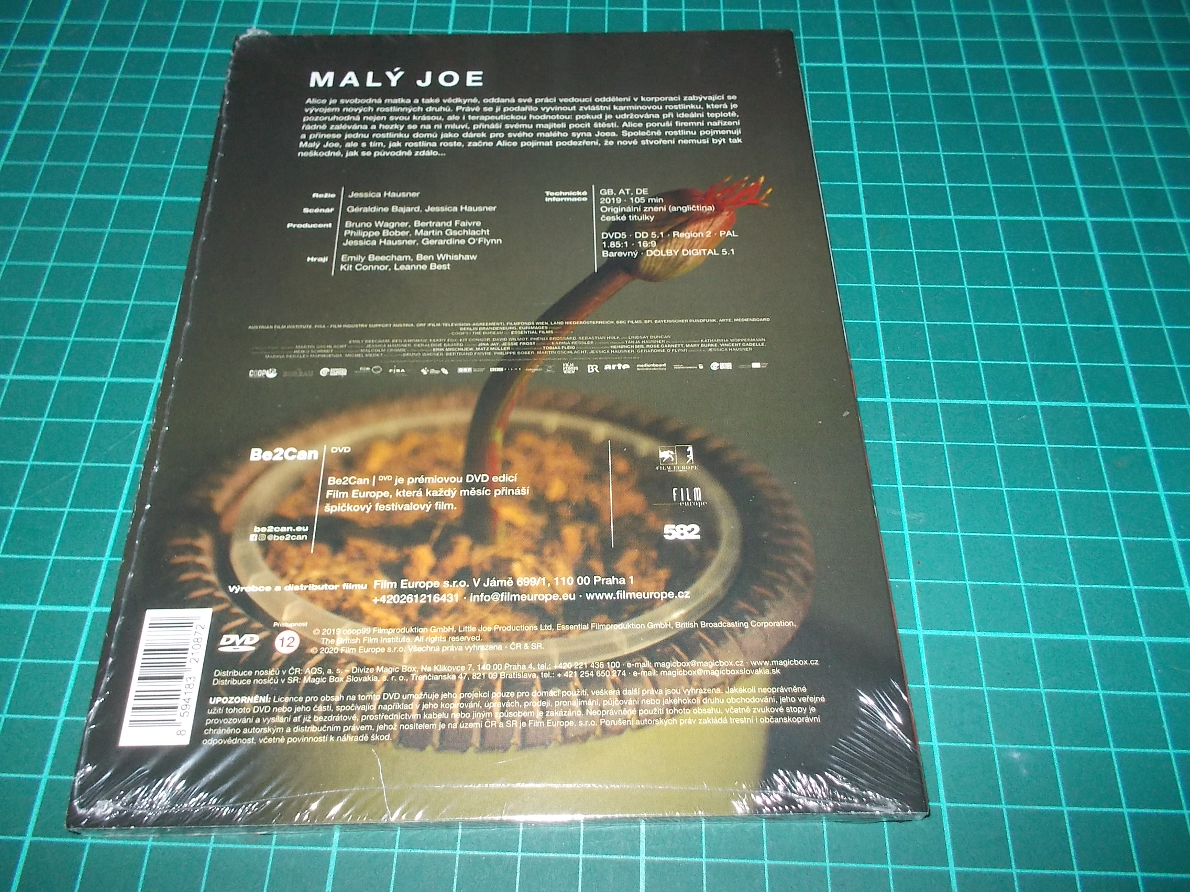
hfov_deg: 61.7
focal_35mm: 29
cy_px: 446
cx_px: 595
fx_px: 997
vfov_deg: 48.2
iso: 200
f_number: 3.3
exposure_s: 1/30
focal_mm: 4.1
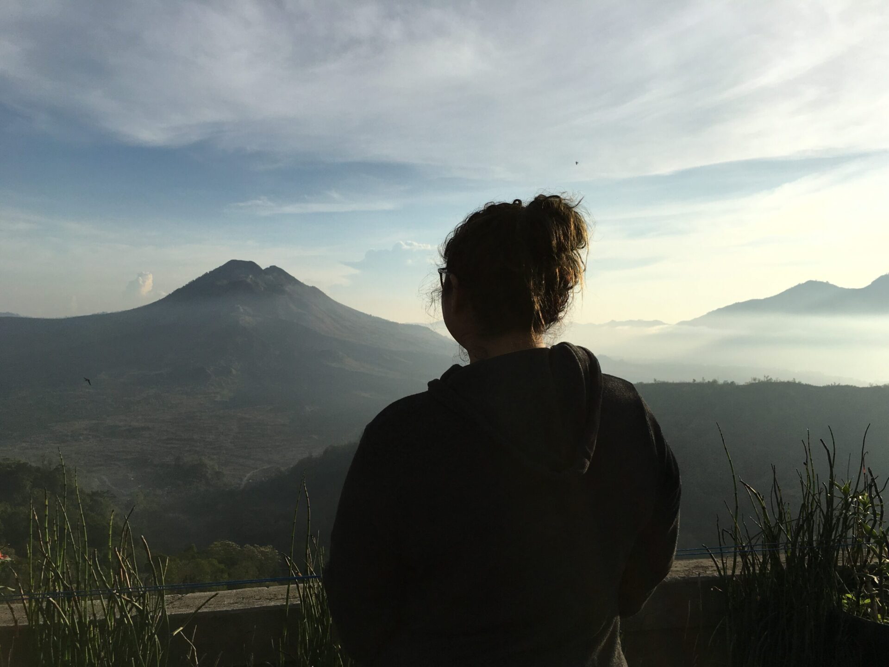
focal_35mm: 29
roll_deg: -1.2
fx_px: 745
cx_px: 444
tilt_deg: -1.0
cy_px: 334
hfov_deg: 61.7
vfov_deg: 48.2
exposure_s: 1/2481
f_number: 2.2
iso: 25
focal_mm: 4.15
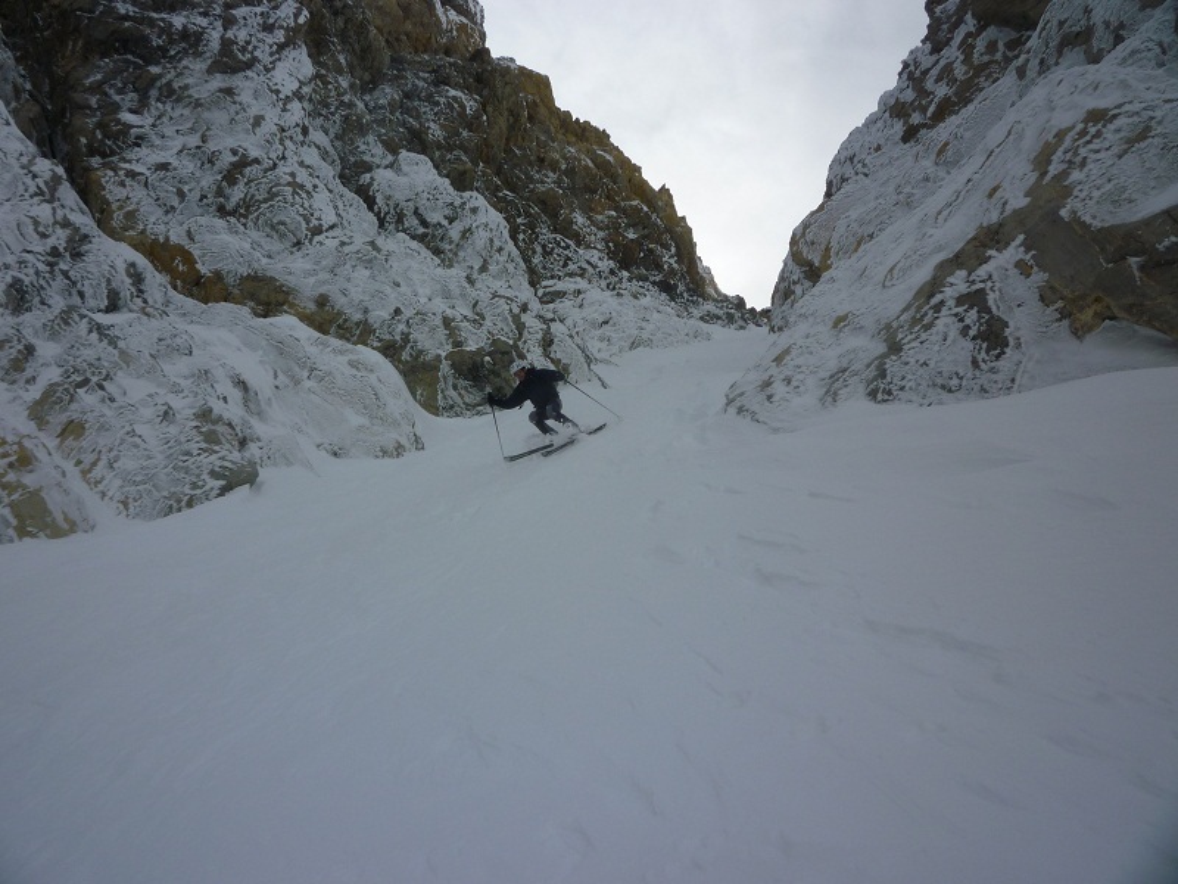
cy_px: 442
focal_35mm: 29
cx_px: 589
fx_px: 987
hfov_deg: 61.7
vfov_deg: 48.2
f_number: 7.1
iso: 80
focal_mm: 5.2
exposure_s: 1/800
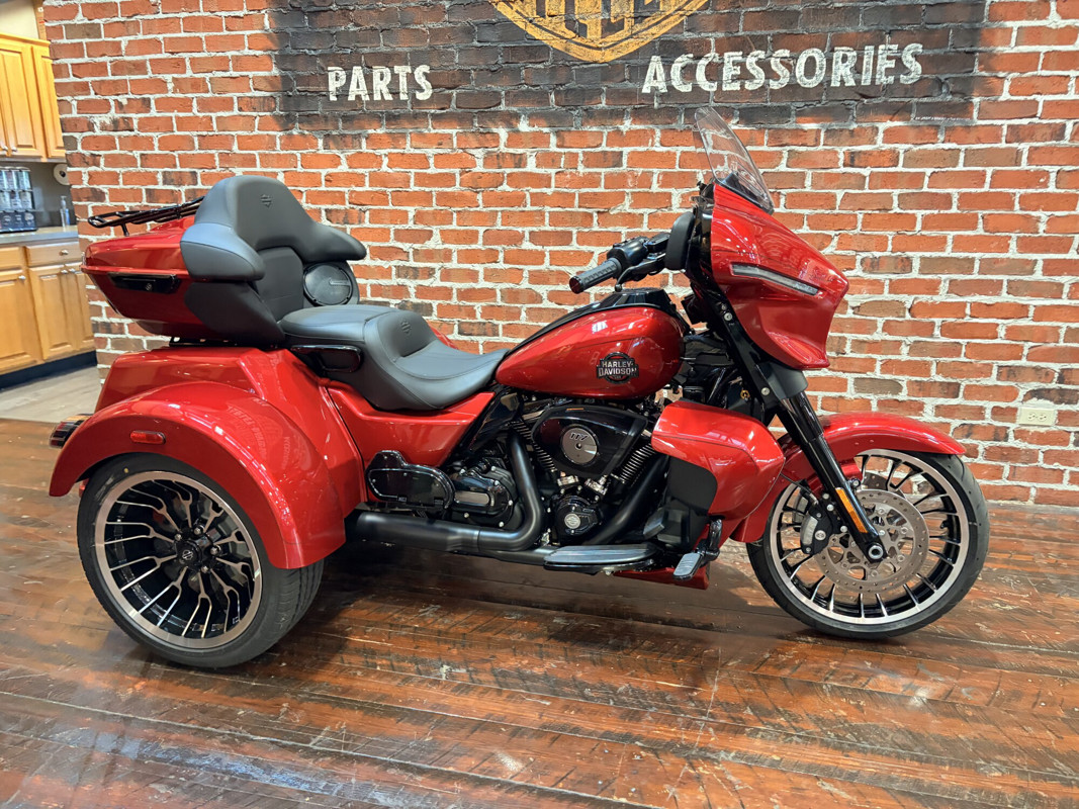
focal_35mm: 26
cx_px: 540
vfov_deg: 53.1
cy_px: 404
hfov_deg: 67.3
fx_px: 810
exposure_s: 1/60
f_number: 1.6
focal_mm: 5.96
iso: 500
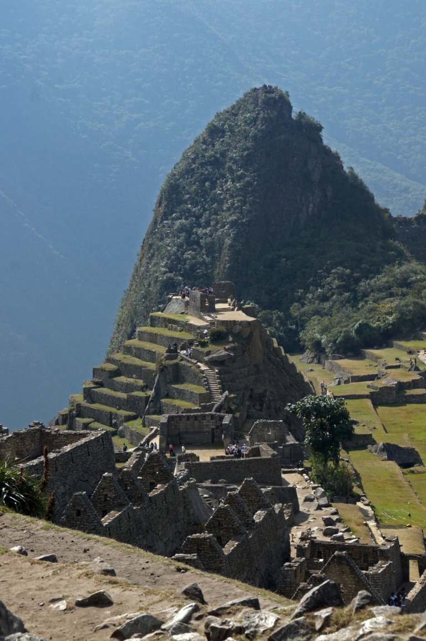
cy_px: 320
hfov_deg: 13.0
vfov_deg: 19.5
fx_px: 1866
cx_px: 213
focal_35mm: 105
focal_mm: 70
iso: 200
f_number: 7.1
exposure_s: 1/200
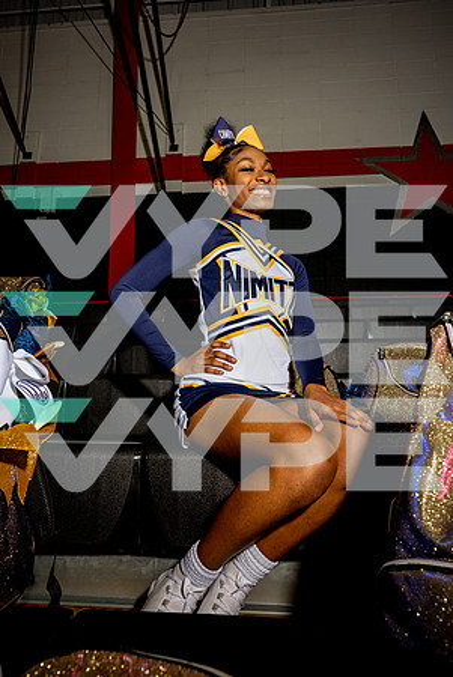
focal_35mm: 24
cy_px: 338
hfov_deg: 53.2
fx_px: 452
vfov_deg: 73.7
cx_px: 226
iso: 160
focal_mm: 24
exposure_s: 1/500
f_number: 5.6
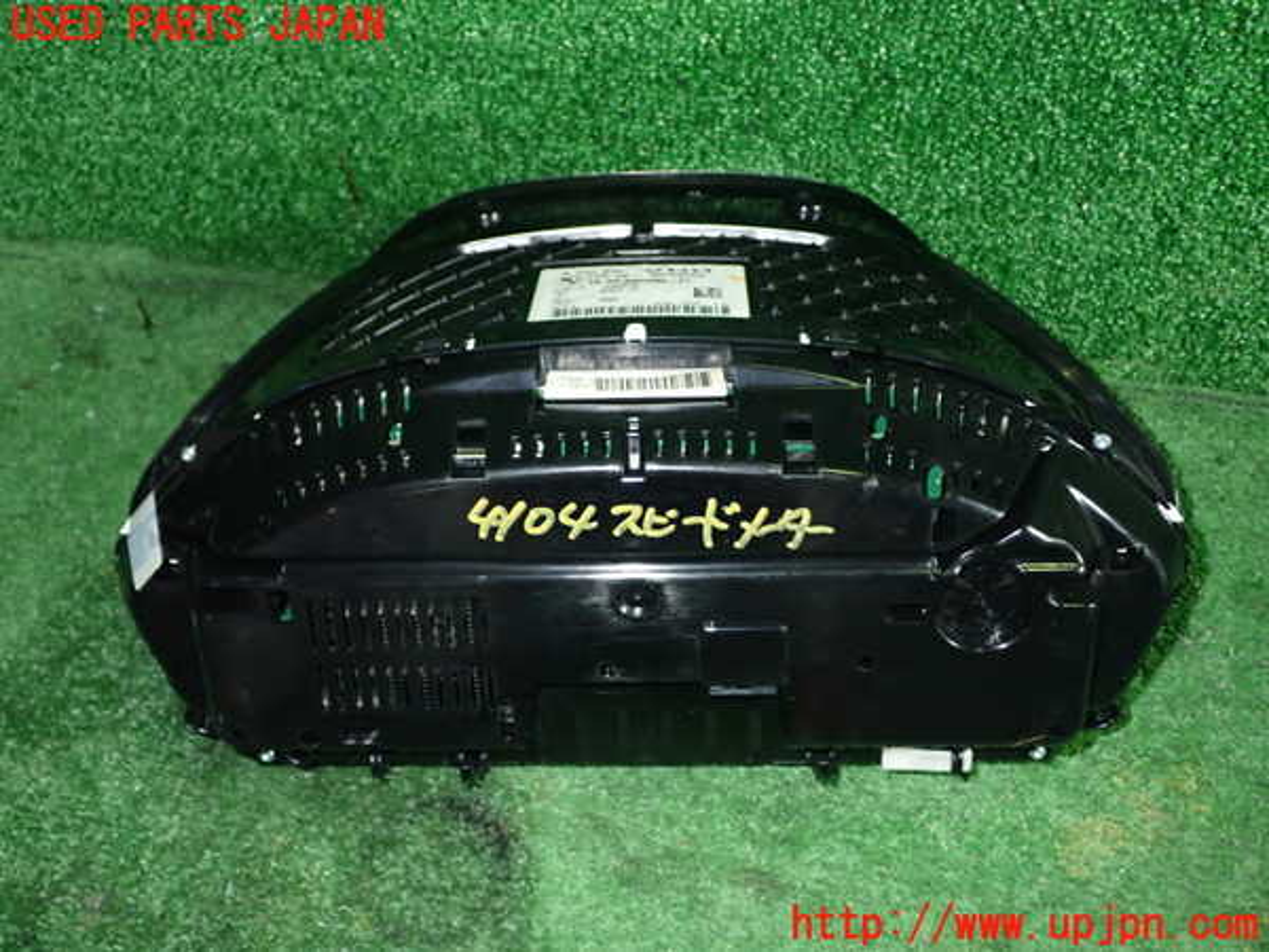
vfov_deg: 39.7
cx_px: 634
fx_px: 1320
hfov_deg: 51.4
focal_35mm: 36
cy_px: 476
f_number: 7.1
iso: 800
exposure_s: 1/40
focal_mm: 6.37
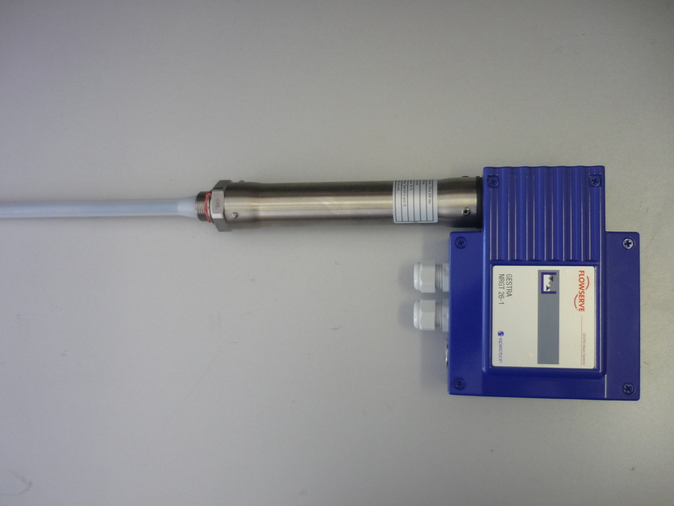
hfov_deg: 55.4
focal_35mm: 33
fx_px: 643
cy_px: 253
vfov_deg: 42.9
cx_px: 337
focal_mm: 5.5
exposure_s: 1/30
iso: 200
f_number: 2.8
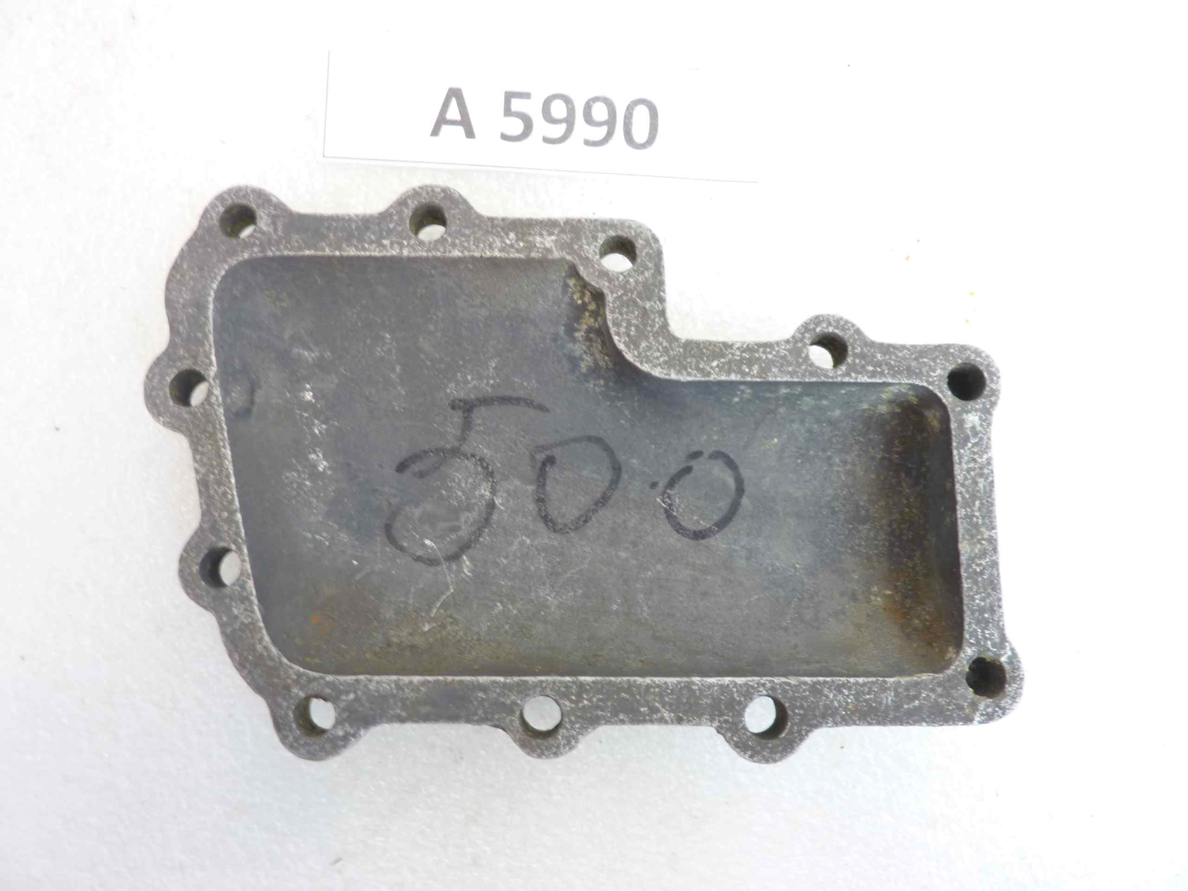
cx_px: 594
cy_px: 446
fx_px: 858
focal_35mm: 25
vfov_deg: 54.9
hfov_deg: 69.4
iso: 80
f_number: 3.3
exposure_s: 1/8
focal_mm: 4.1
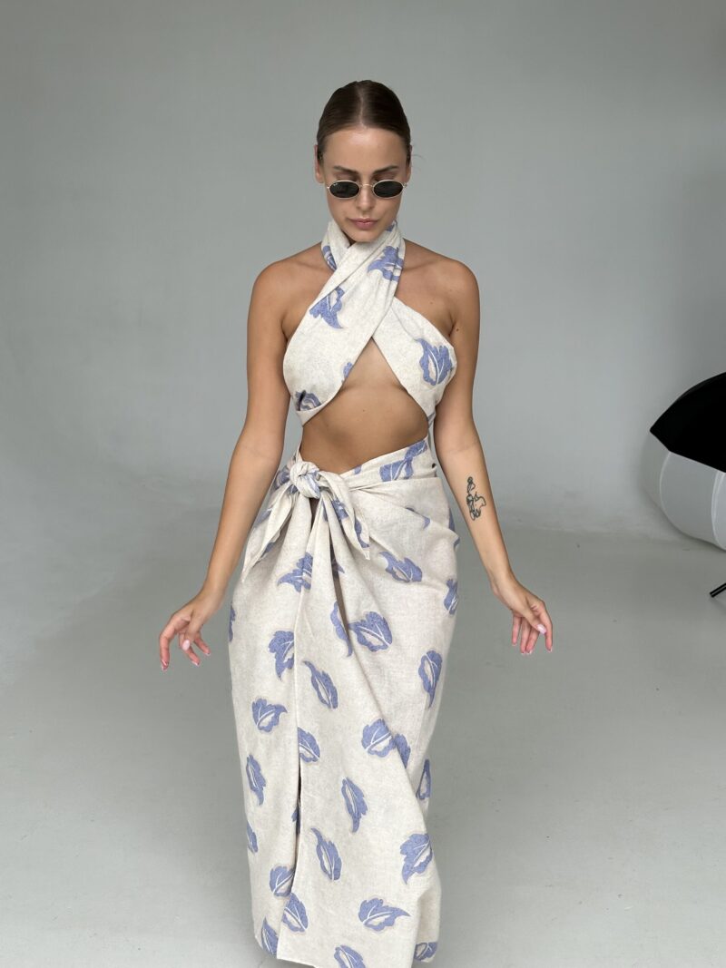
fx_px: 1343
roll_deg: -2.5
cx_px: 363
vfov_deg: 39.7
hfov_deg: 30.3
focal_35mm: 48
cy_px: 484
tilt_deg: -10.9
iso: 64
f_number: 1.78
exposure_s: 1/594
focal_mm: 6.86
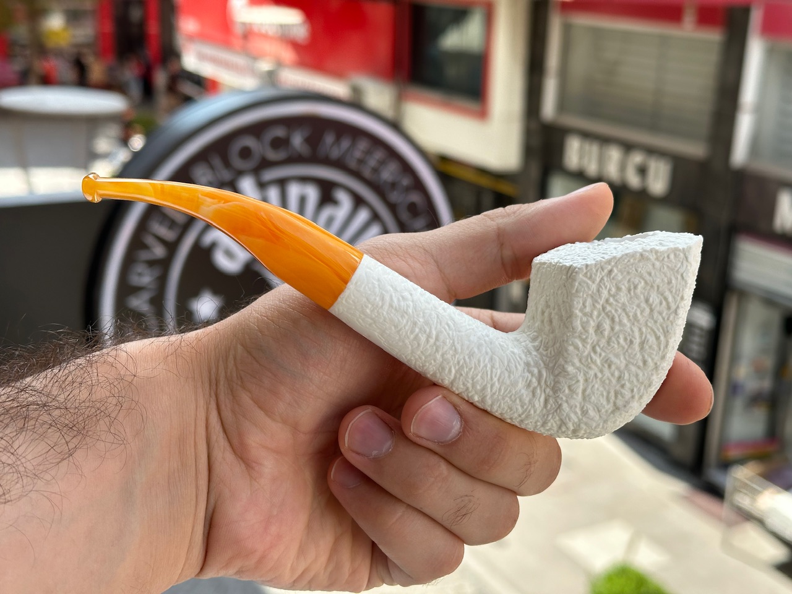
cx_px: 396
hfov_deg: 39.7
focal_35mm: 48
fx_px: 1098
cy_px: 297
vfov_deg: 30.3
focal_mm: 6.86
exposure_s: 1/836
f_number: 1.78
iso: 64
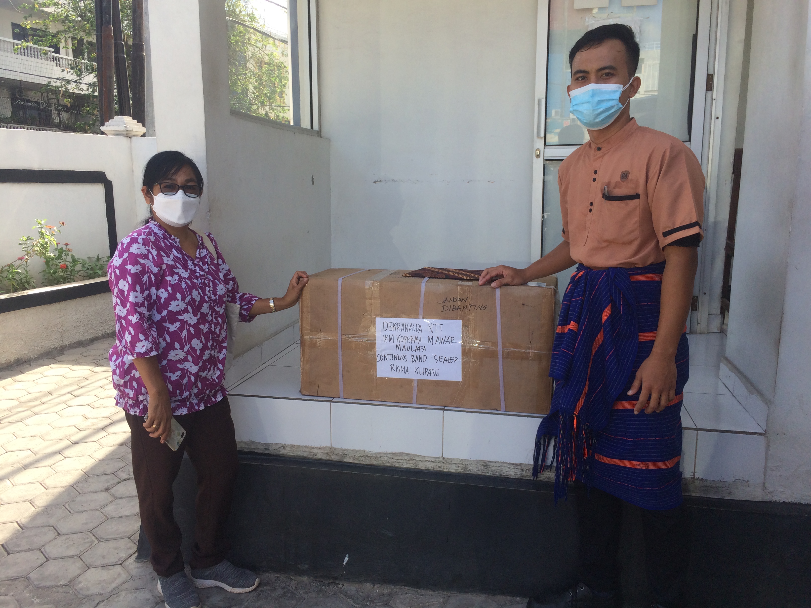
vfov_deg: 48.2
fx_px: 679
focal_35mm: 29
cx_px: 406
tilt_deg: -11.3
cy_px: 304
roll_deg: -0.4
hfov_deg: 61.7
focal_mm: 4.15
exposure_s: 1/507
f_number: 2.2
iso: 32
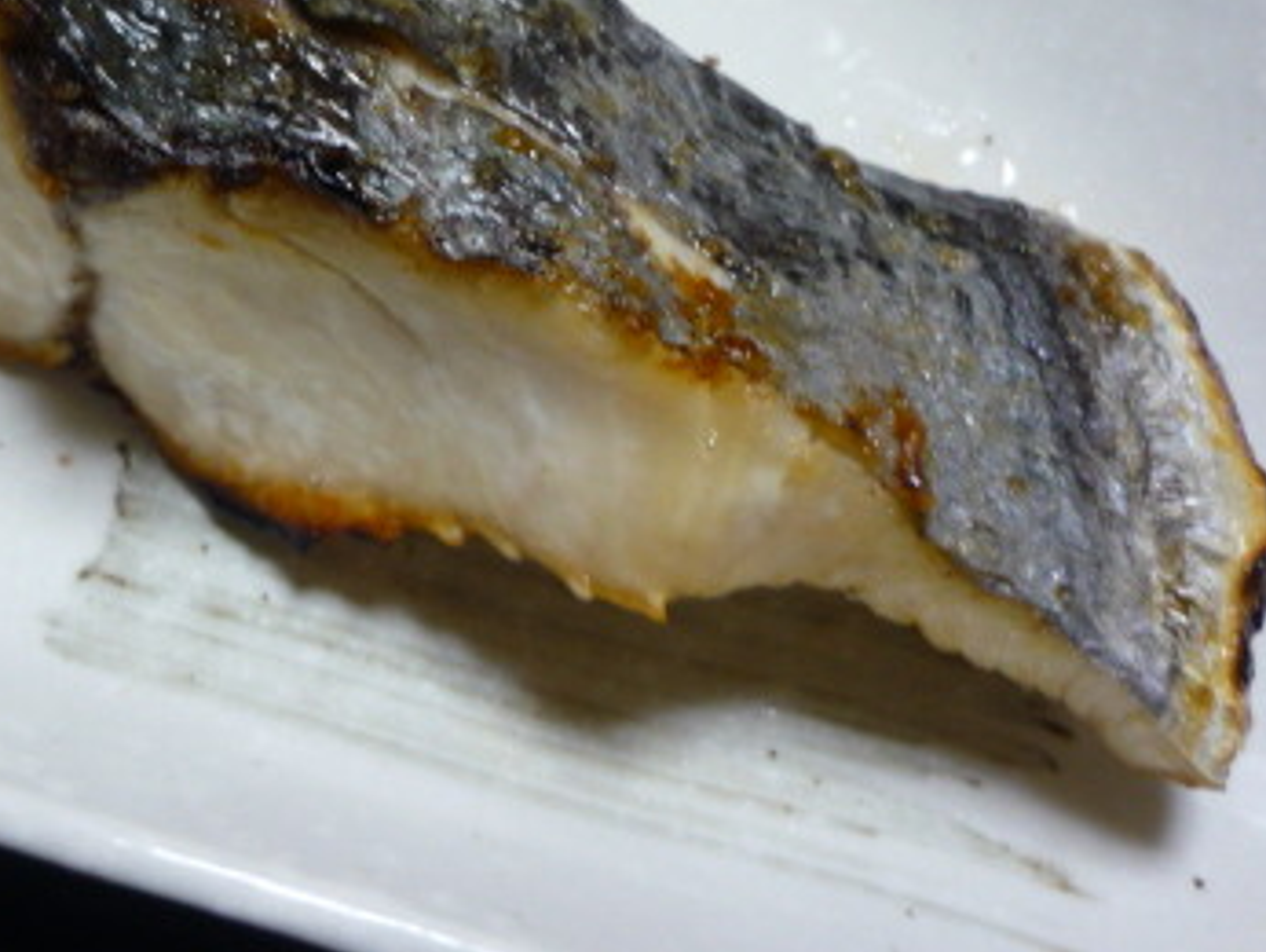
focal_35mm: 61
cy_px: 194
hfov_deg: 31.1
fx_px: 2232
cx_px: 307
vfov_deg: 23.7
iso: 125
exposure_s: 1/30
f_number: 2.8
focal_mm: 5.5
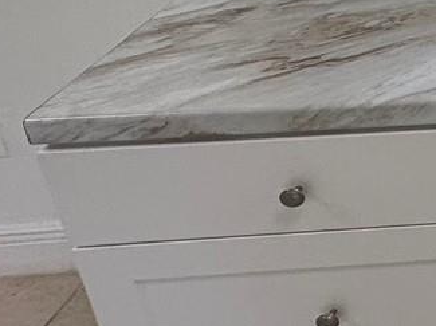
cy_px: -237
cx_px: 910
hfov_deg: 17.7
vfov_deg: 17.7
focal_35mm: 69
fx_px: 868
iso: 40
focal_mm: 2.22
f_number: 2.2
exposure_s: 1/120
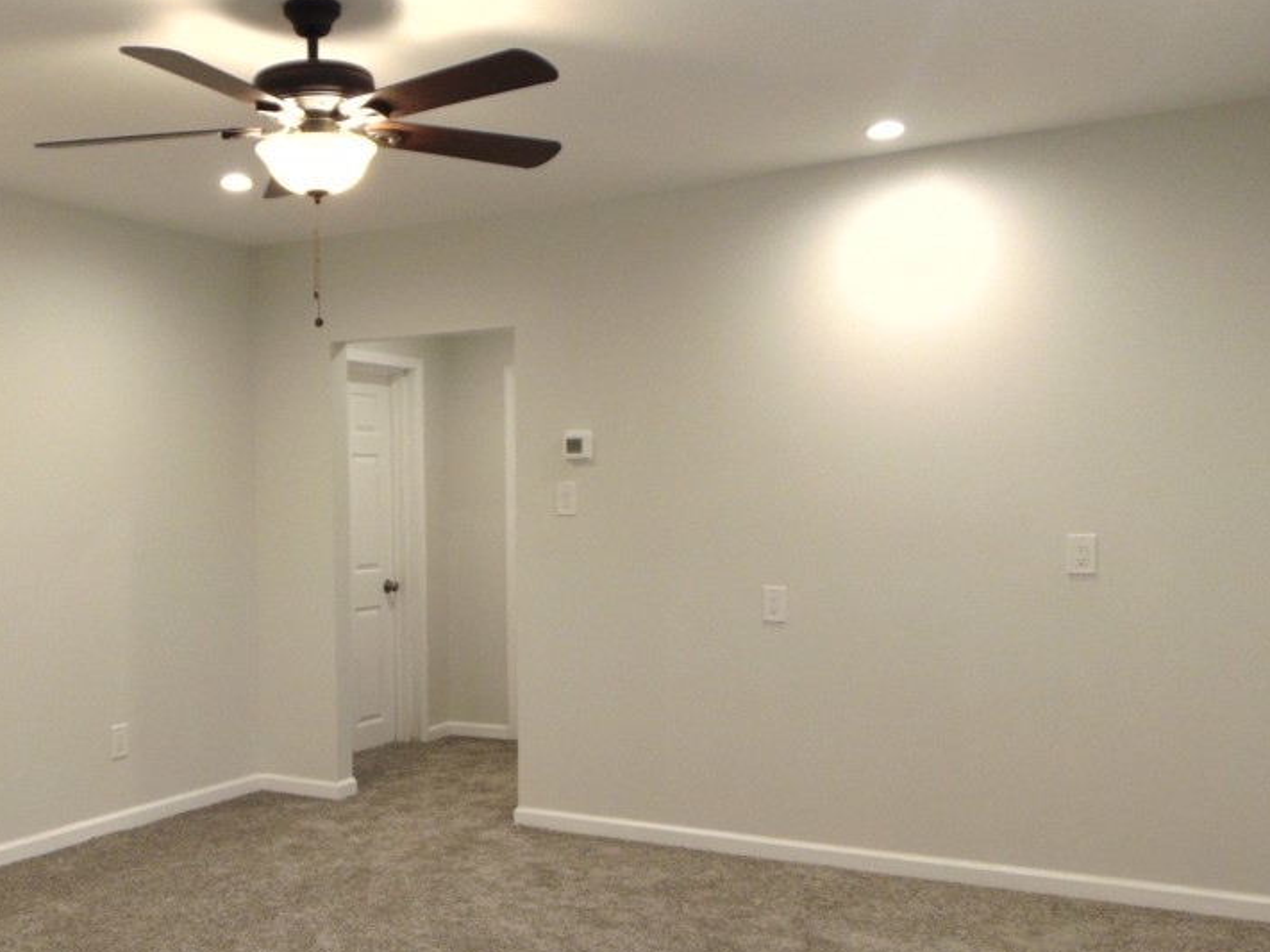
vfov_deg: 39.5
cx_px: 389
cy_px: 563
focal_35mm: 36
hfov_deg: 50.1
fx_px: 1321
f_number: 3
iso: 160
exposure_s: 1/30
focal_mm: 4.5
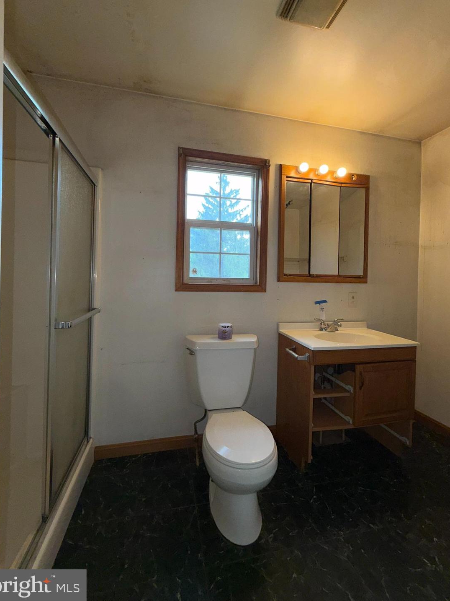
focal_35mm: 15
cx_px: 223
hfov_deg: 81.7
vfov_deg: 98.1
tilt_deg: +0.0
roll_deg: -1.6
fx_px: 260
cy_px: 282
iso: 40
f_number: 2.2
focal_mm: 2.22
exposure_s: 1/120
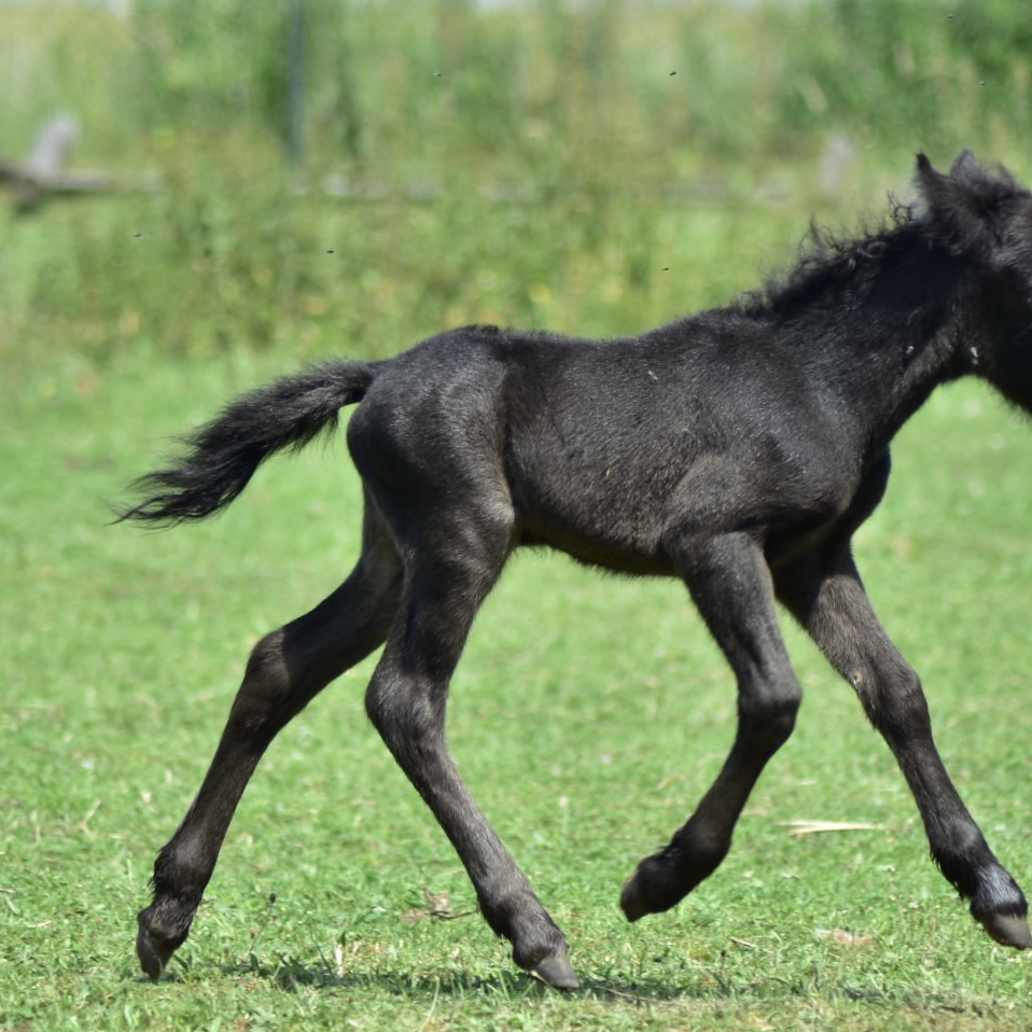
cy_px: 516
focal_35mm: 234
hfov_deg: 7.5
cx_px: 537
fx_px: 7893
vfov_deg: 7.5
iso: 100
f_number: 4.2
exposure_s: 1/800
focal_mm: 122
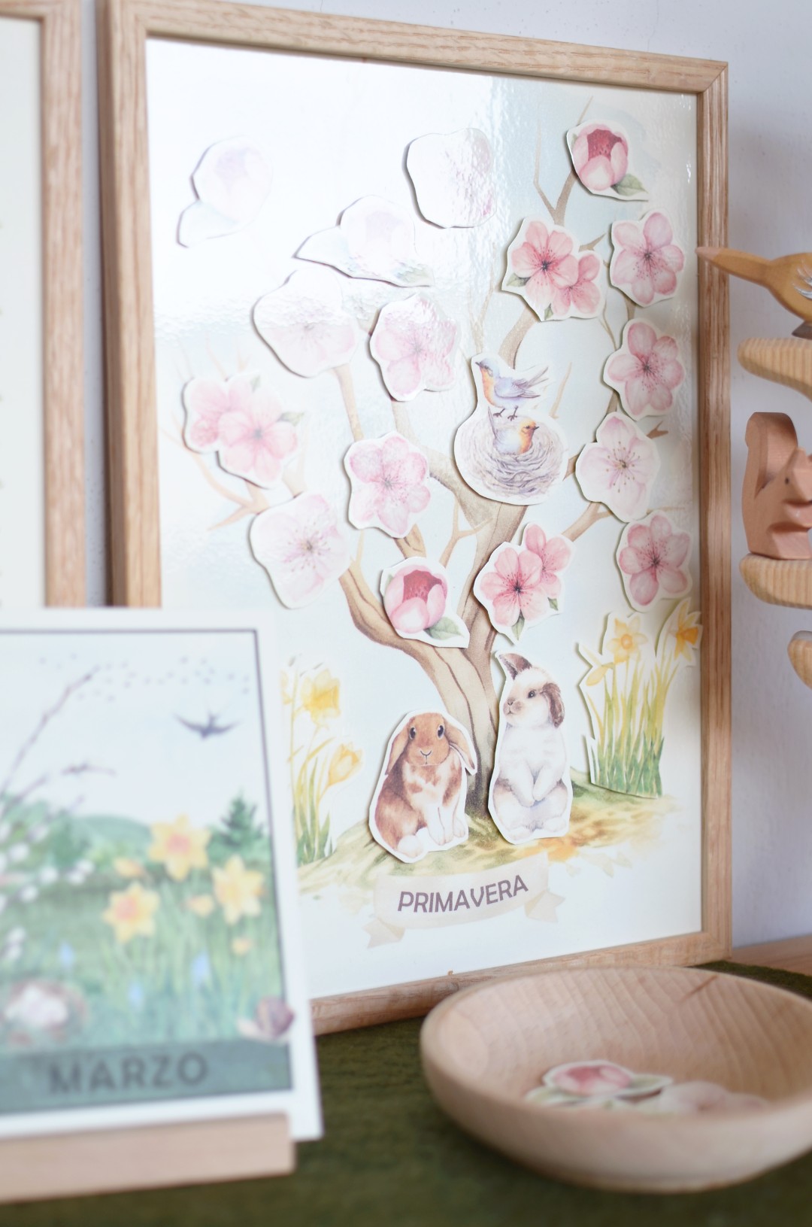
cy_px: 614
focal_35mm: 52
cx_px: 406
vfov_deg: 37.9
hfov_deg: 25.6
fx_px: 1784
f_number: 2
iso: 100
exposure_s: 1/100
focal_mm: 35
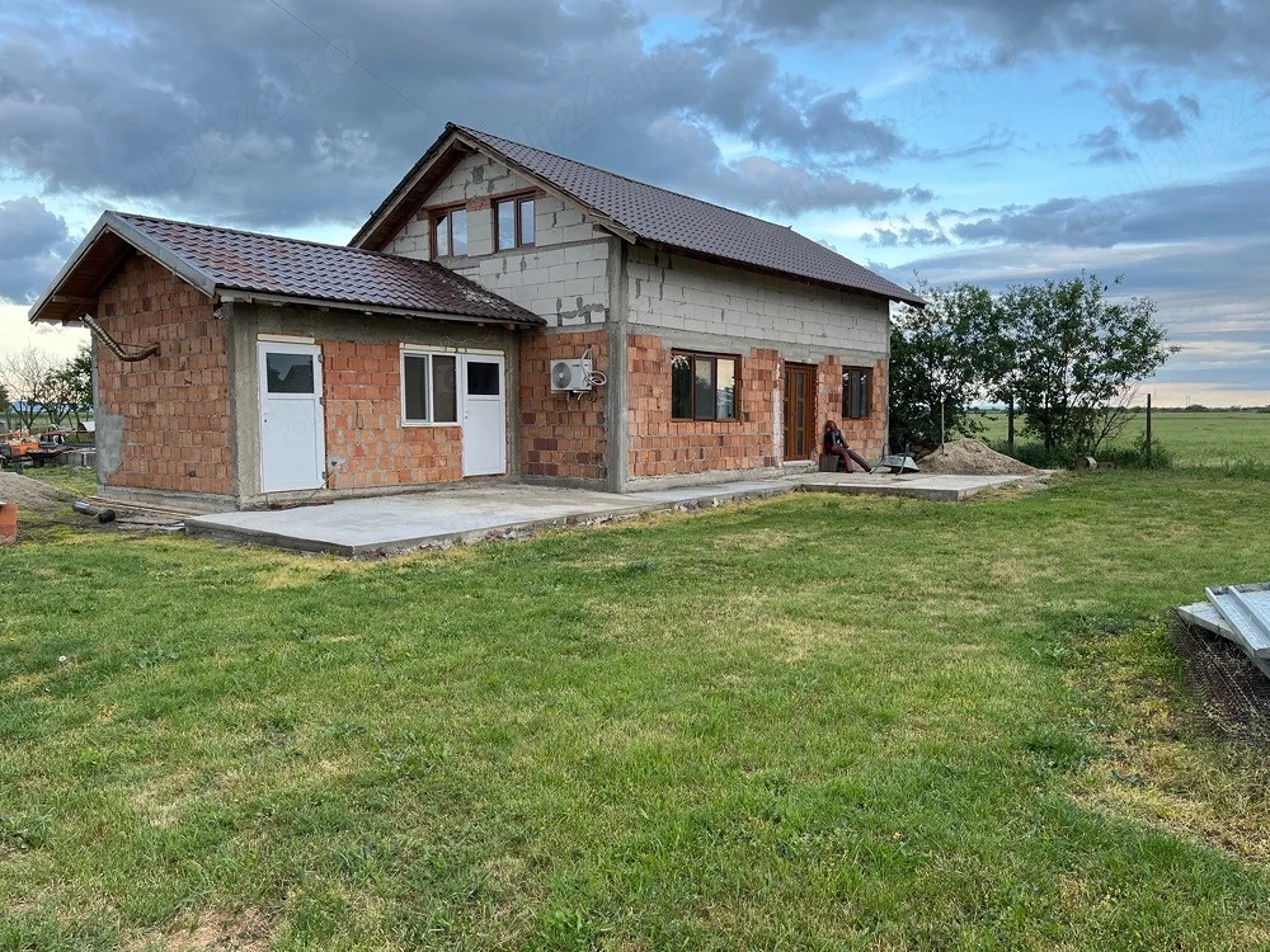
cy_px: 476
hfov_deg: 67.3
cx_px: 635
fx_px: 954
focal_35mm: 26
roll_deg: +0.4
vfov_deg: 53.1
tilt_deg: -4.1
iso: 40
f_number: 1.6
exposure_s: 1/158
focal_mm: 5.1
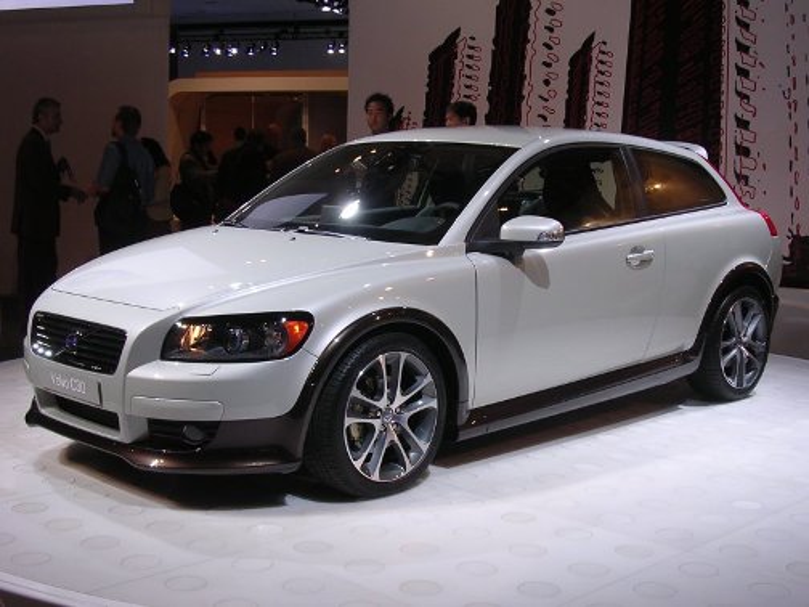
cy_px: 304
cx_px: 404
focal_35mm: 46
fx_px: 1075
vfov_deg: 31.5
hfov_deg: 41.2
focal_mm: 7.1
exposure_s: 1/68.5
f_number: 3
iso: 100
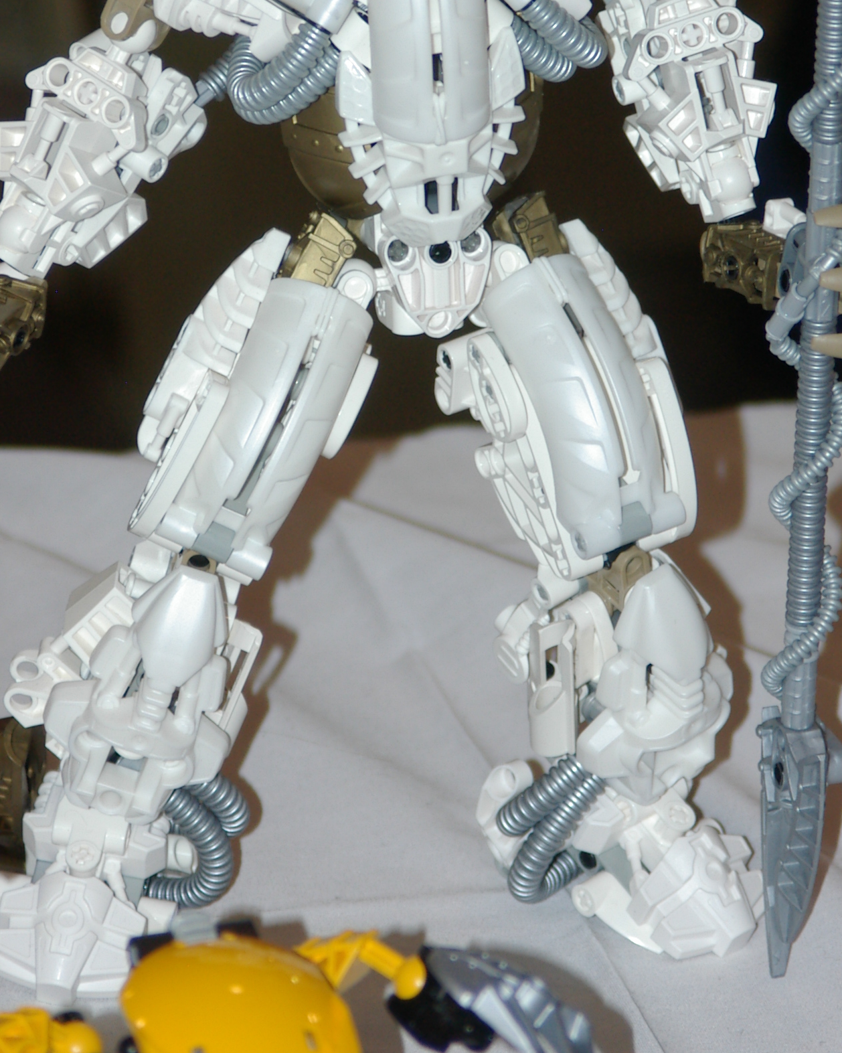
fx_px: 7132
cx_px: 414
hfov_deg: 6.8
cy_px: 299
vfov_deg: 8.4
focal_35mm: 229
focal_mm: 85
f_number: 5.6
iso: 400
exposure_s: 1/90
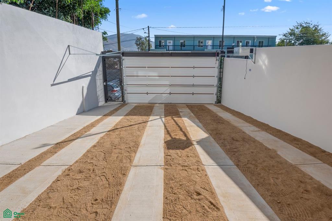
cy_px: 110
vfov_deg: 70.3
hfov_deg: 93.3
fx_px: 157
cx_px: 166
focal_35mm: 17
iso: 160
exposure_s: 1/200
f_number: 9
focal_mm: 17
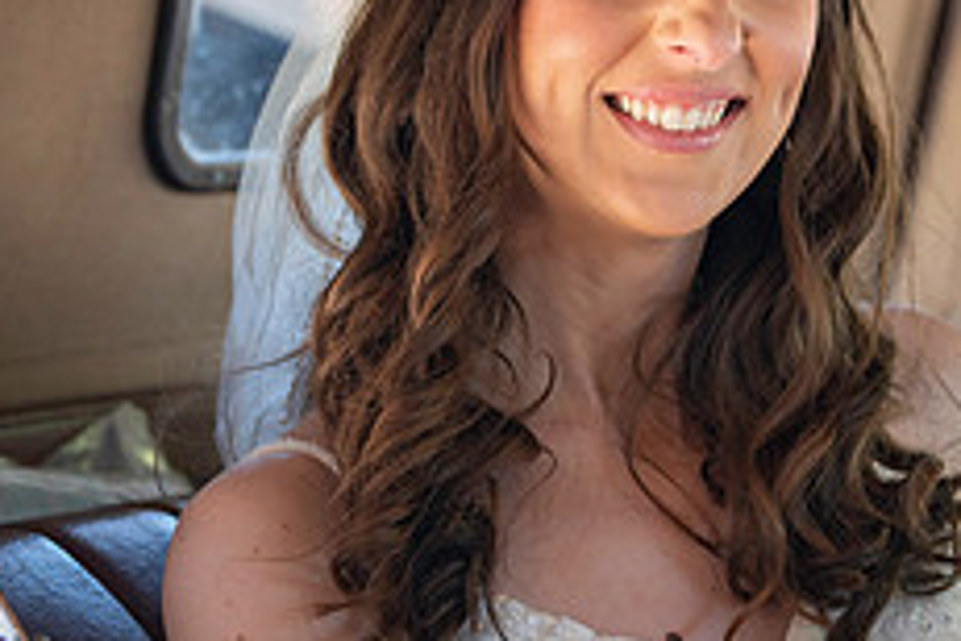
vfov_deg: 5.5
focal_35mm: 251
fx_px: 6700
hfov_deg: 8.2
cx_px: 861
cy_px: 262
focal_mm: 100
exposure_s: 1/320
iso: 1000
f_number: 3.5
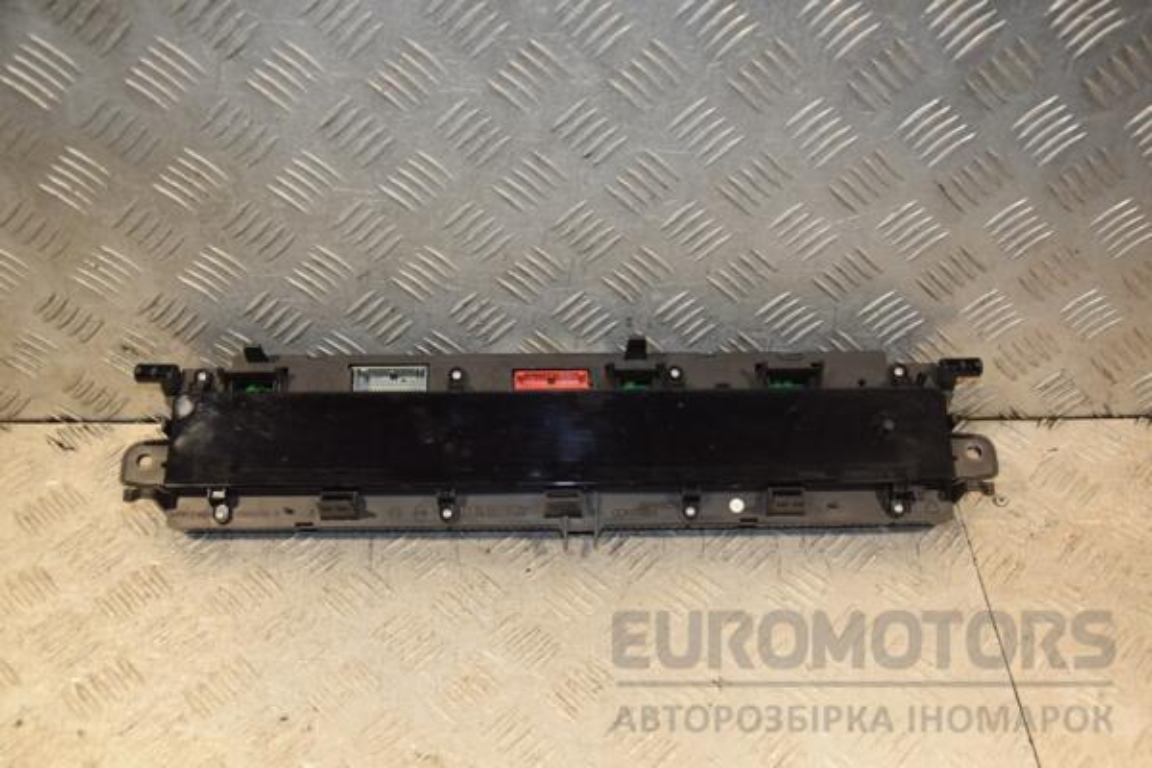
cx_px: 576
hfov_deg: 51.3
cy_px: 384
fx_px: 1200
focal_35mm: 38
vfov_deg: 35.5
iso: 800
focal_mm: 25
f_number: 5
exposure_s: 1/200
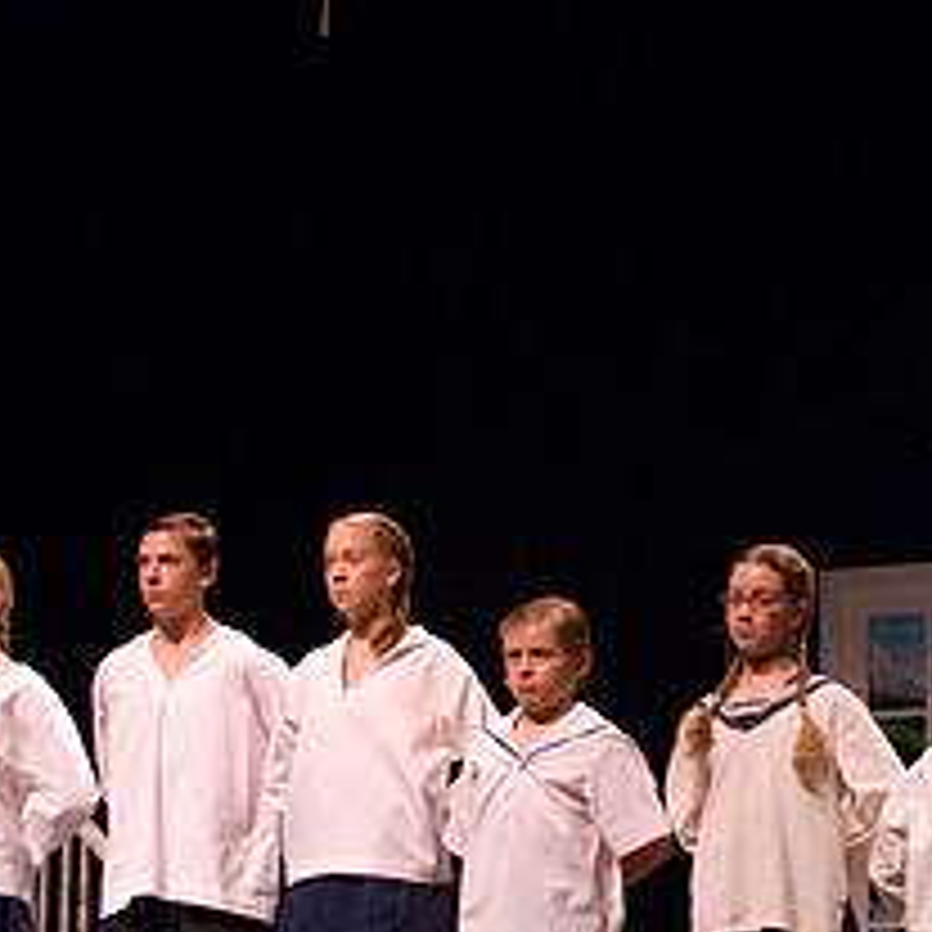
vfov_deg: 17.4
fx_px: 3046
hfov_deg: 17.3
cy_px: 617
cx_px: 734
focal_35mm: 100
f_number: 2.8
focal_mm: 28
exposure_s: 1/200
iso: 1600
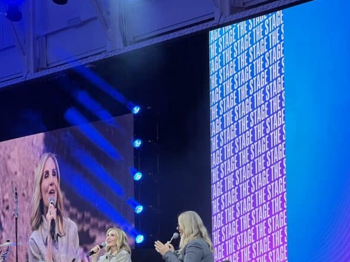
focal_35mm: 135
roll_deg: +1.3
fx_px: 1365
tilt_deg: +2.9
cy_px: 228
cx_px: 296
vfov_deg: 10.9
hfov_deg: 14.5
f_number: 2.8
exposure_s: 1/100
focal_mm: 9
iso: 160
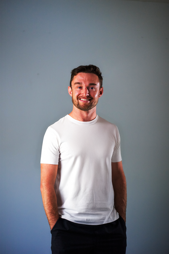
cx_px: 84
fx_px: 387
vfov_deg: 36.2
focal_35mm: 55
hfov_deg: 24.6
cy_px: 127
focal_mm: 55
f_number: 2.2
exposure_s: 1/2500
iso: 400
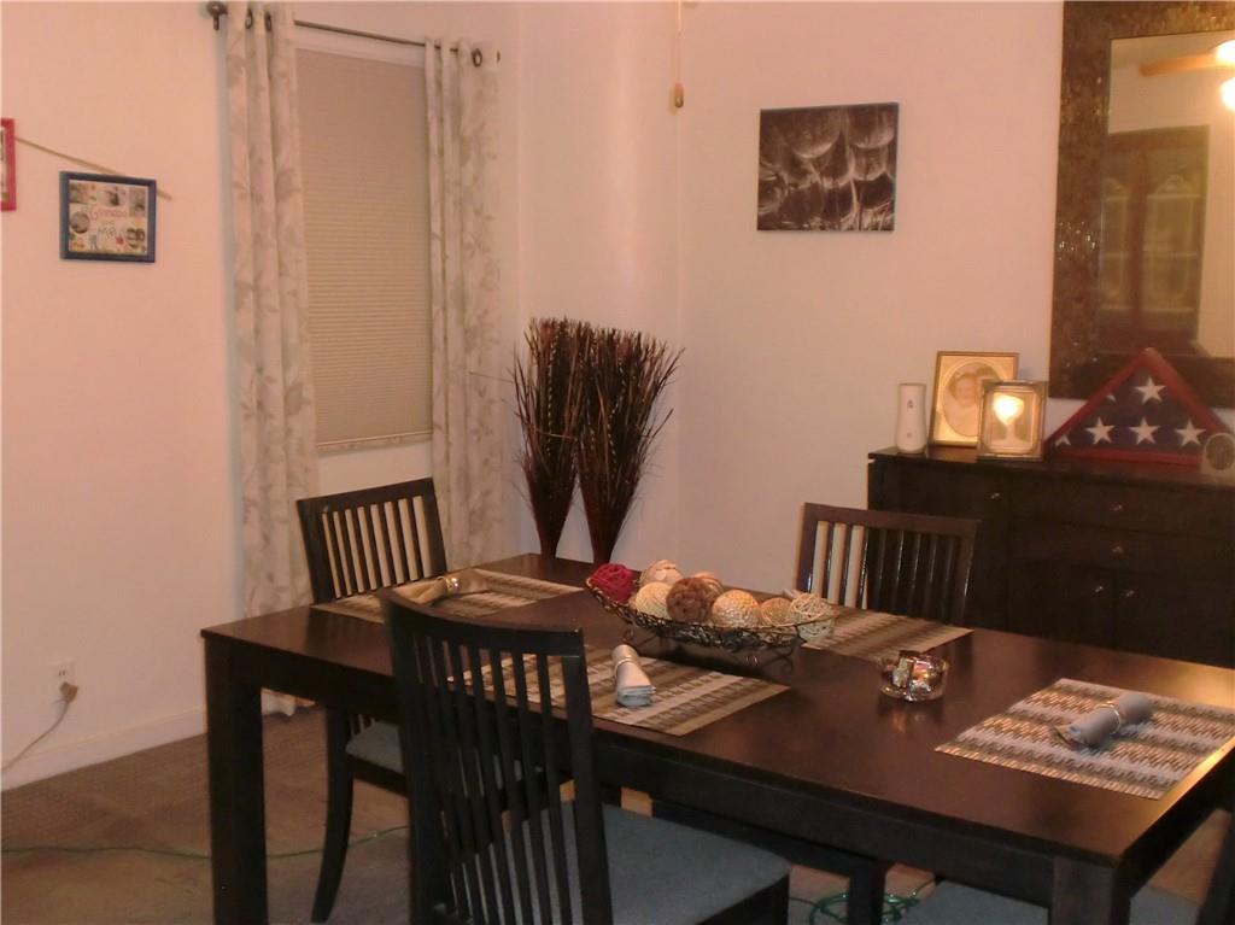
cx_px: 618
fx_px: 1248
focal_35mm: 35
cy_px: 462
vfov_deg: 40.7
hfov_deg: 52.6
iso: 400
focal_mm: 6.3
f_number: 3.1
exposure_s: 1/30
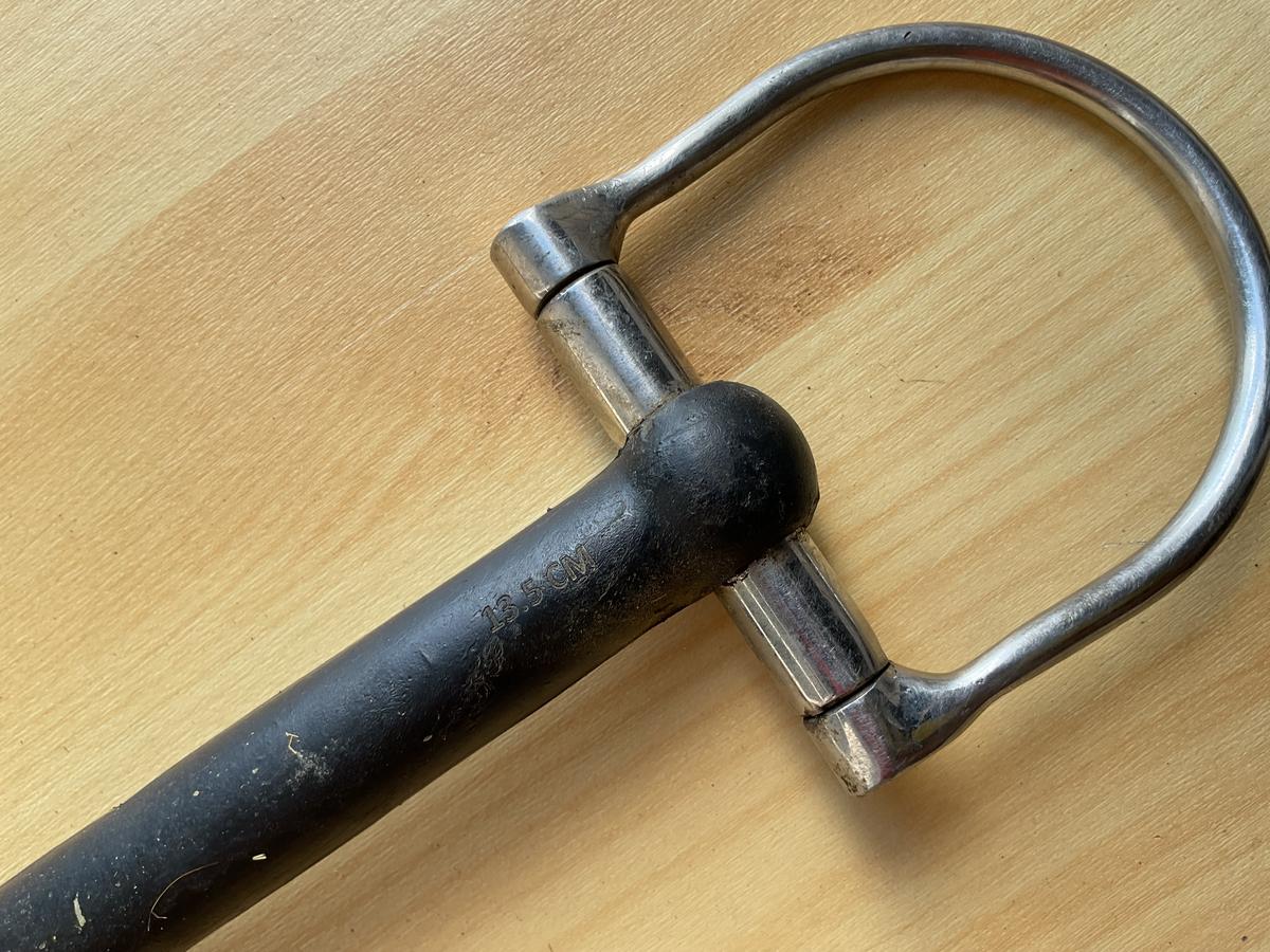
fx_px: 1064
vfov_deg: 48.2
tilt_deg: -88.3
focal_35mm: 29
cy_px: 476
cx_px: 635
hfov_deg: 61.7
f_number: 1.8
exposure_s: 1/120
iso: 16
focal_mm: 3
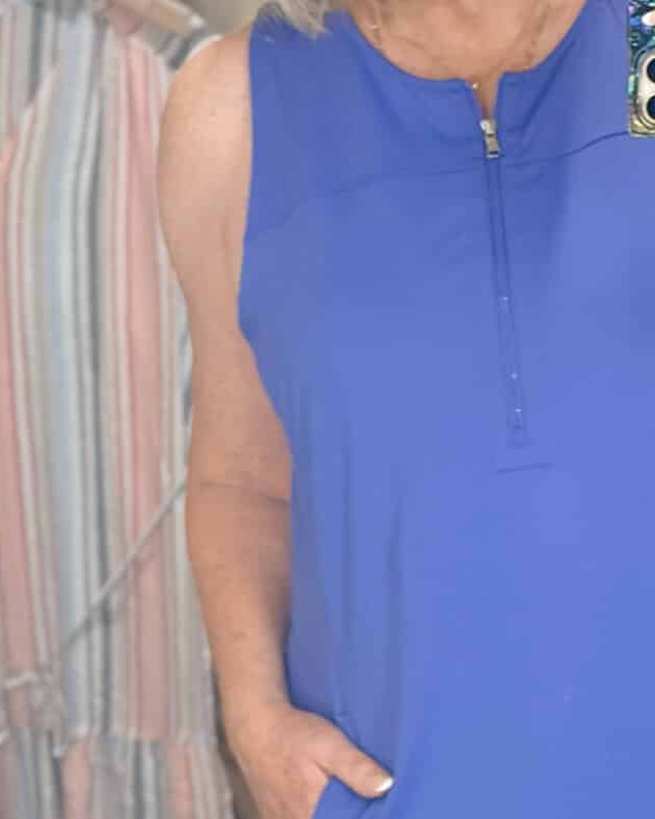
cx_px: 721
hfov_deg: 12.5
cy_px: 512
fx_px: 2933
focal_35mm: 121
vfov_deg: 15.9
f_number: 1.78
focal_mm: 6.76
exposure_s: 1/63
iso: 160
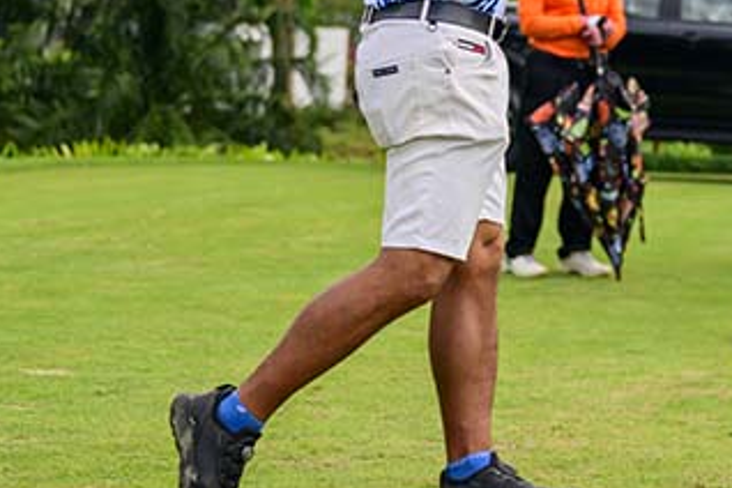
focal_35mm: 133
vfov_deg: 10.1
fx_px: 2704
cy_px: -113
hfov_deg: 15.2
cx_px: 681
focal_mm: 44
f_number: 2.8
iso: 320
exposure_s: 1/5000
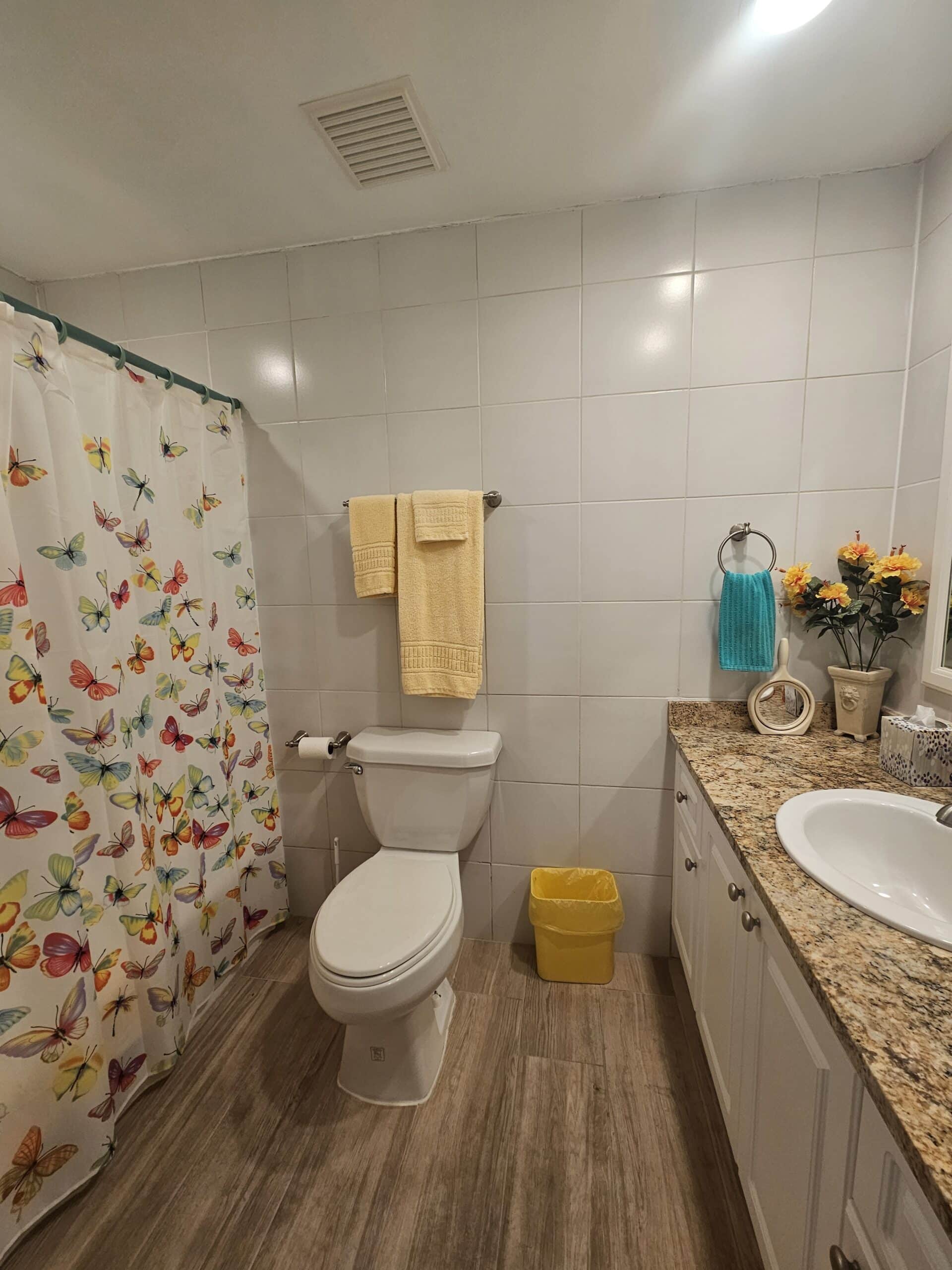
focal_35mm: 13
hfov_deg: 89.9
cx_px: 476
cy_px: 635
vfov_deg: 106.2
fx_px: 477
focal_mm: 2.2
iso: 100
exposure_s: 1/60
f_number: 2.2
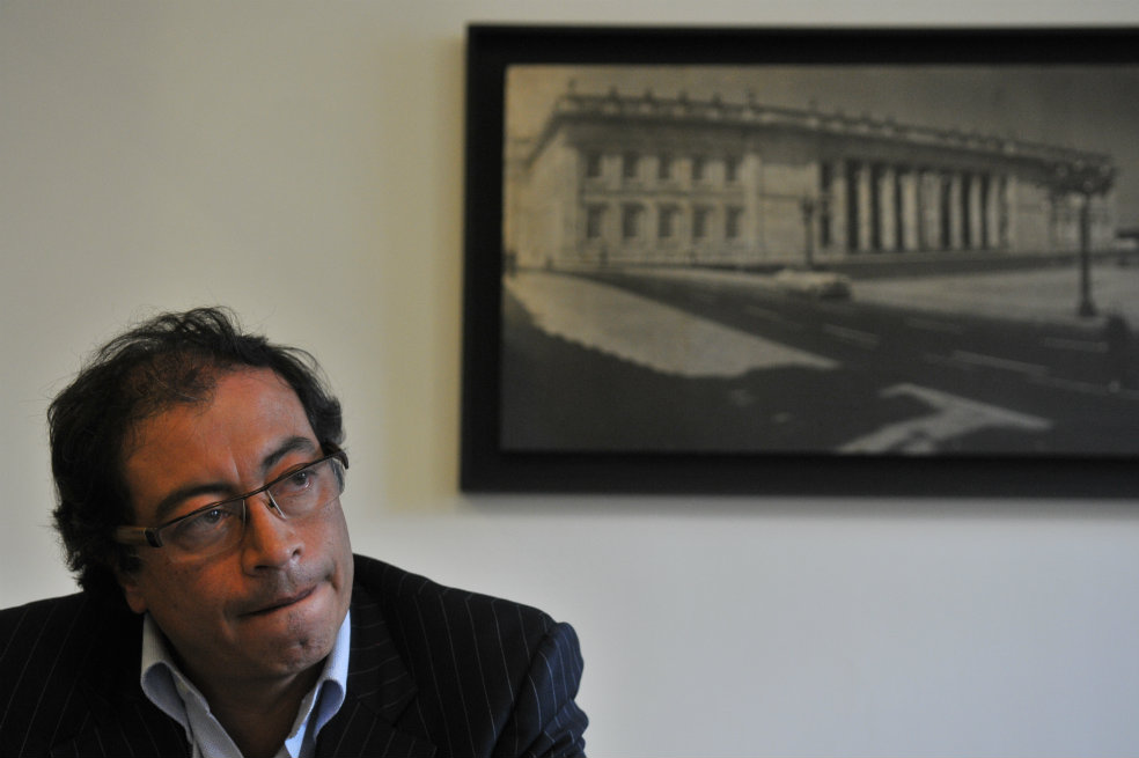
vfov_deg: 25.7
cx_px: 570
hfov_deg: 37.9
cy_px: 379
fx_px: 1660
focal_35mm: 52
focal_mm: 35
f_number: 3.2
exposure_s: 1/80
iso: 640
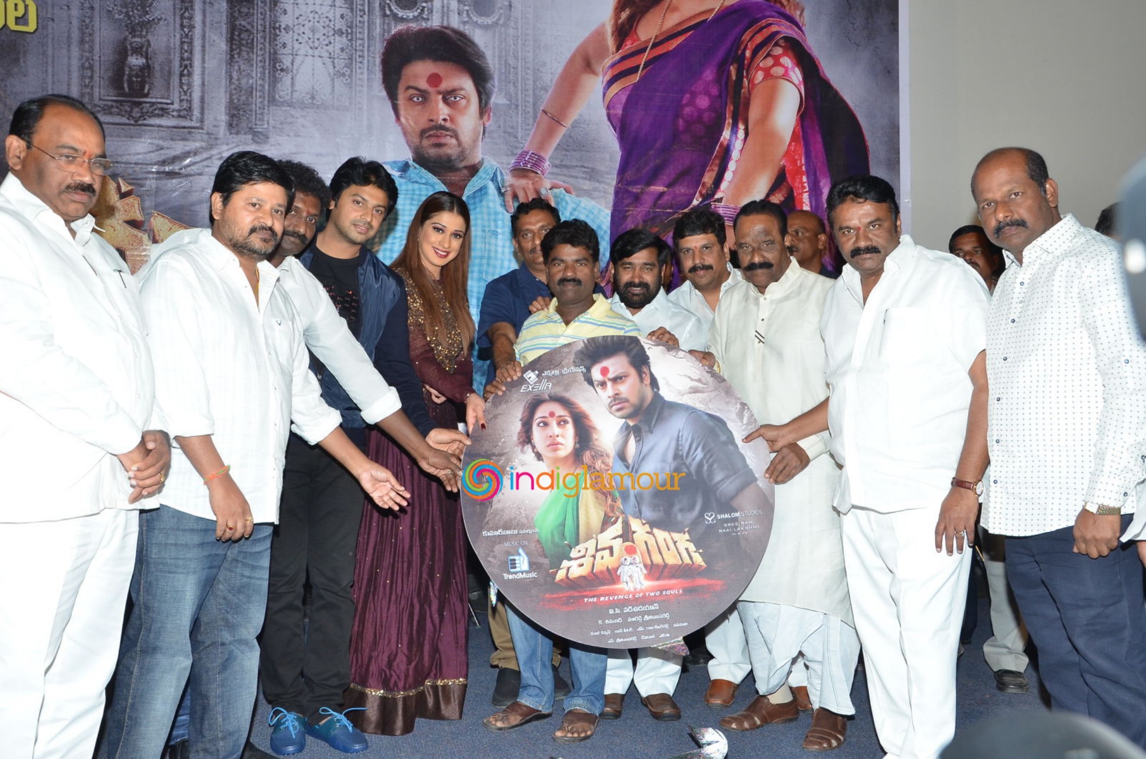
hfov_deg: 53.2
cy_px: 380
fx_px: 1144
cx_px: 573
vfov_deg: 36.7
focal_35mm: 36
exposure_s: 1/125
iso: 800
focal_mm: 24
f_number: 6.3
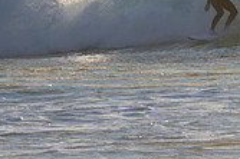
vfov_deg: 1.0
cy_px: -41
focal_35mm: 1357
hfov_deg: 1.5
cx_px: 414
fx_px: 9038
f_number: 5.6
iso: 100
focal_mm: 260
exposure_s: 1/640
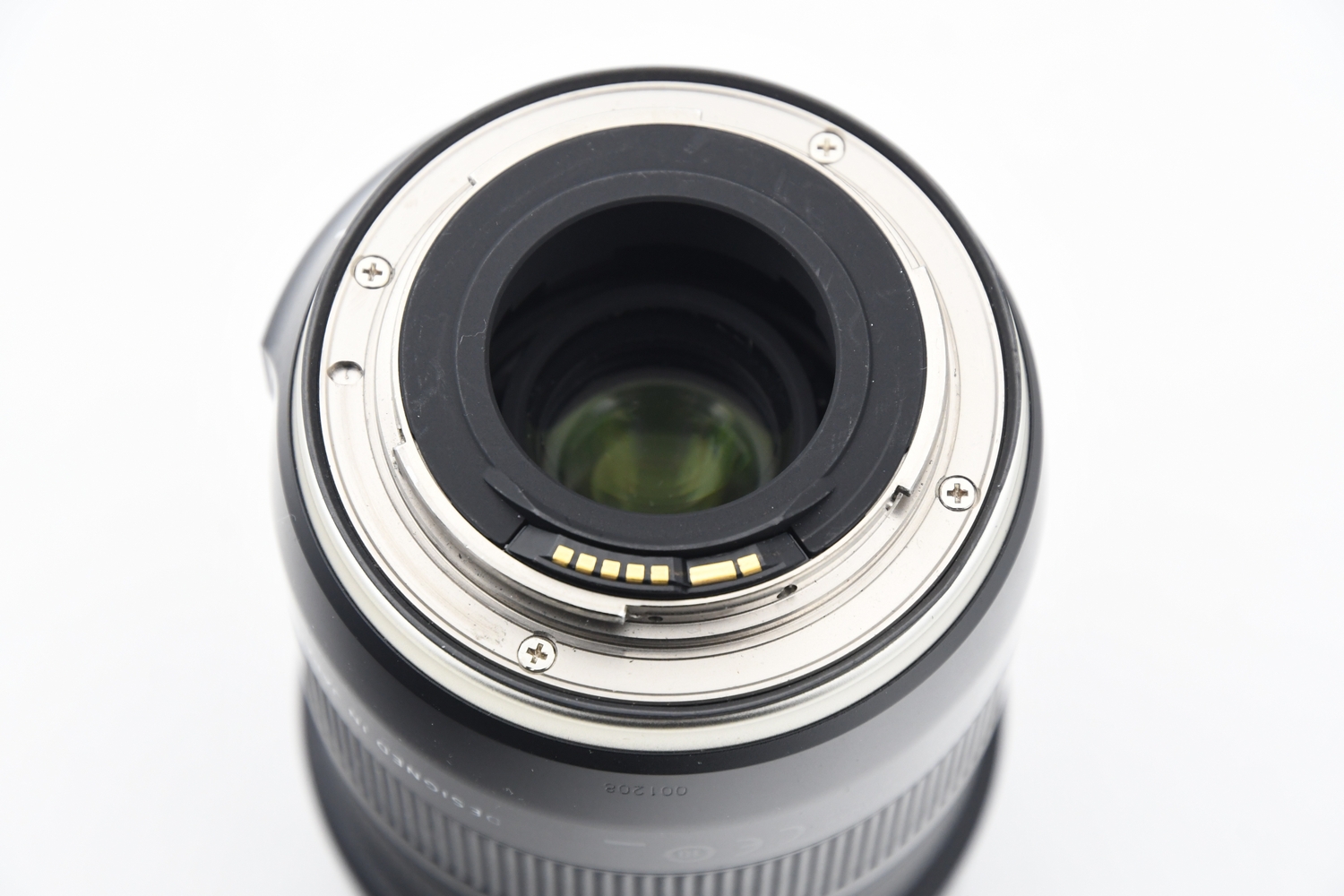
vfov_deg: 11.4
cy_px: 448
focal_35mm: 120
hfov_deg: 17.1
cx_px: 672
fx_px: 4480
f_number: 6.3
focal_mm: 80
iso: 1250
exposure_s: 1/160
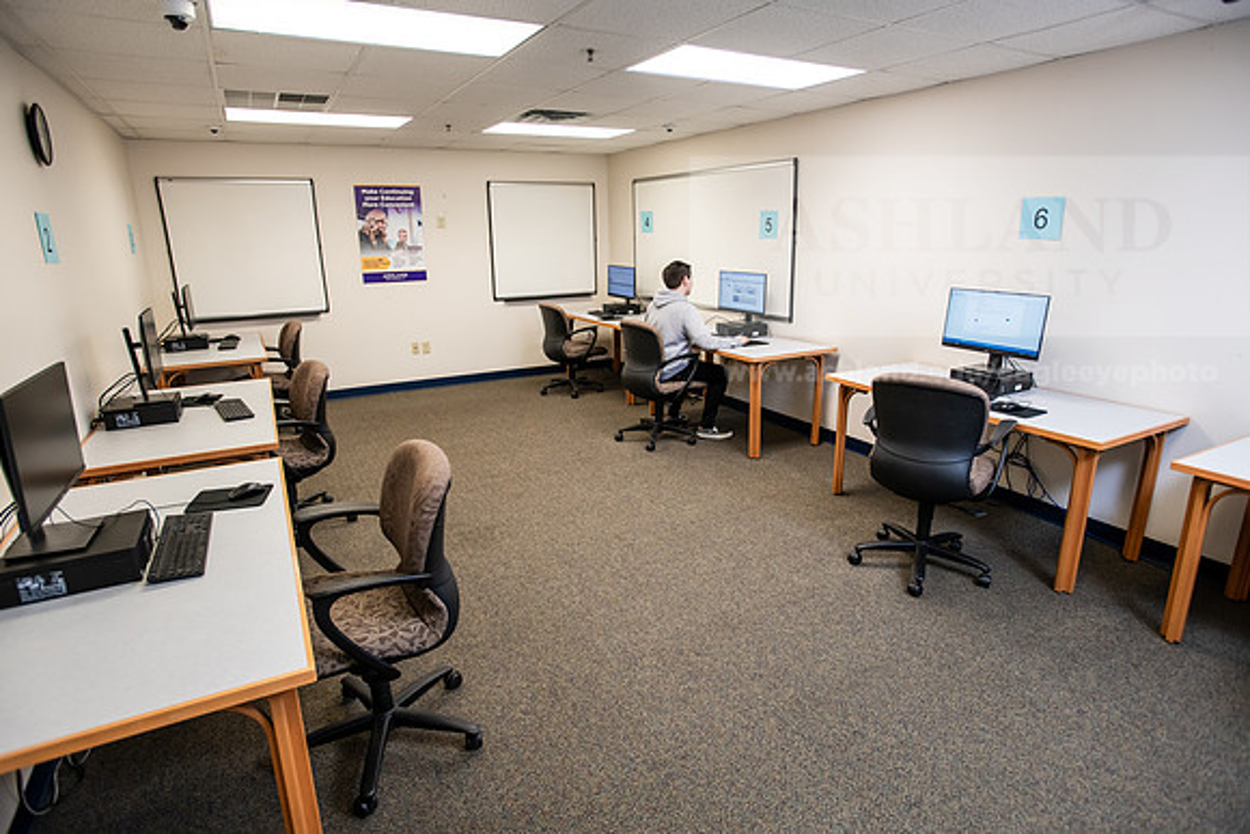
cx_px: 625
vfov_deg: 62.0
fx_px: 695
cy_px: 417
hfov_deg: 84.0
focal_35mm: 20
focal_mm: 20
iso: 640
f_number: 4
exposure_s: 1/160
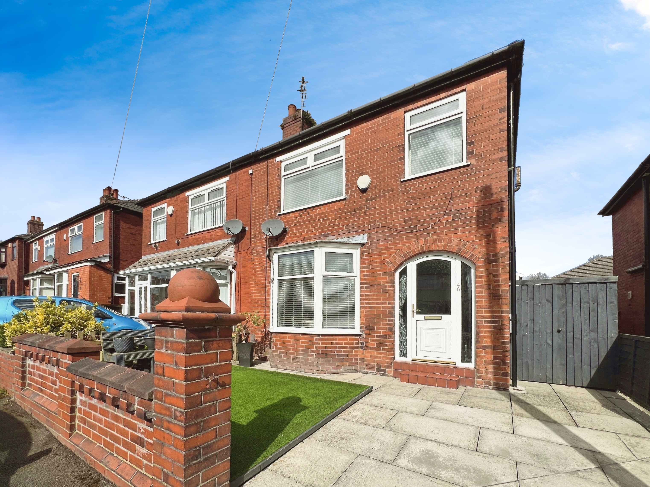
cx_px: 325
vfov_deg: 89.9
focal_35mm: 13
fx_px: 244
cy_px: 244
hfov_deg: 106.2
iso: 32
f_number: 1.8
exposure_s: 1/2874
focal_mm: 1.57
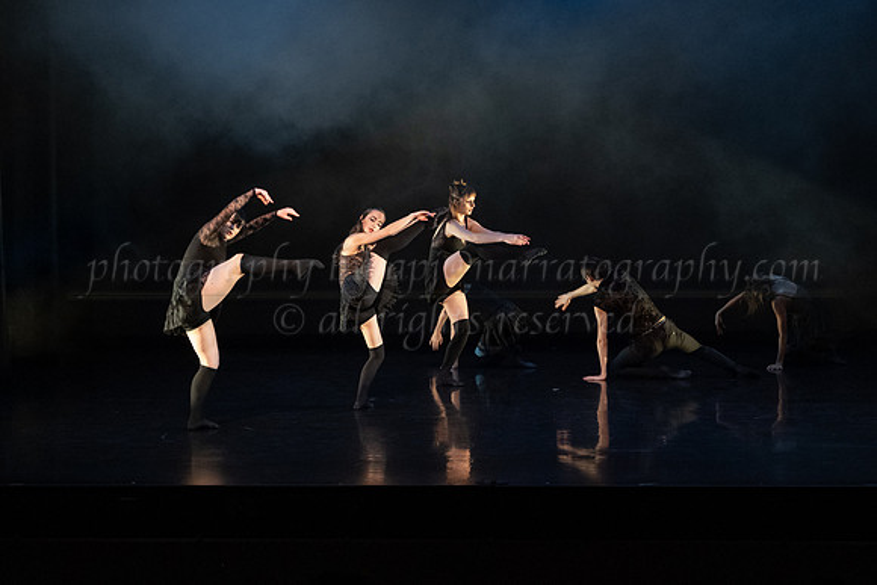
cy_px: 292
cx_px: 361
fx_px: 1947
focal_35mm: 80
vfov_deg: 17.1
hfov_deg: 25.3
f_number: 3.2
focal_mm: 61
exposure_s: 1/320
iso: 4000
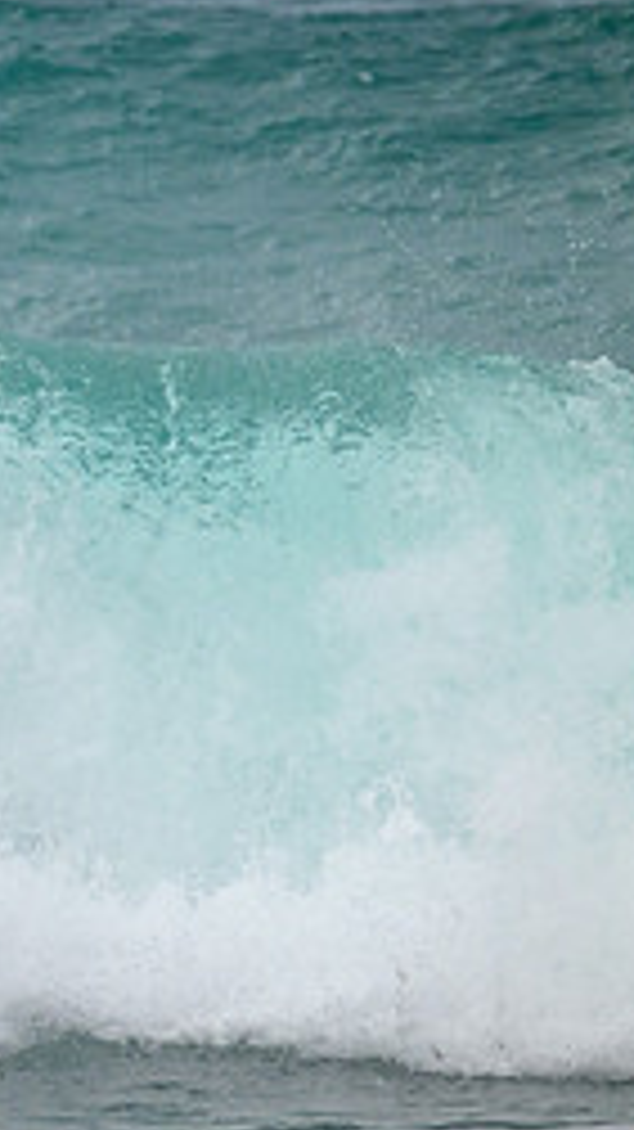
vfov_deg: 1.1
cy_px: 583
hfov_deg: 0.6
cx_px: -656
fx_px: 57919
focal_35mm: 1936
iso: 1250
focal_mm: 800
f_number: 11
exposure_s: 1/2000
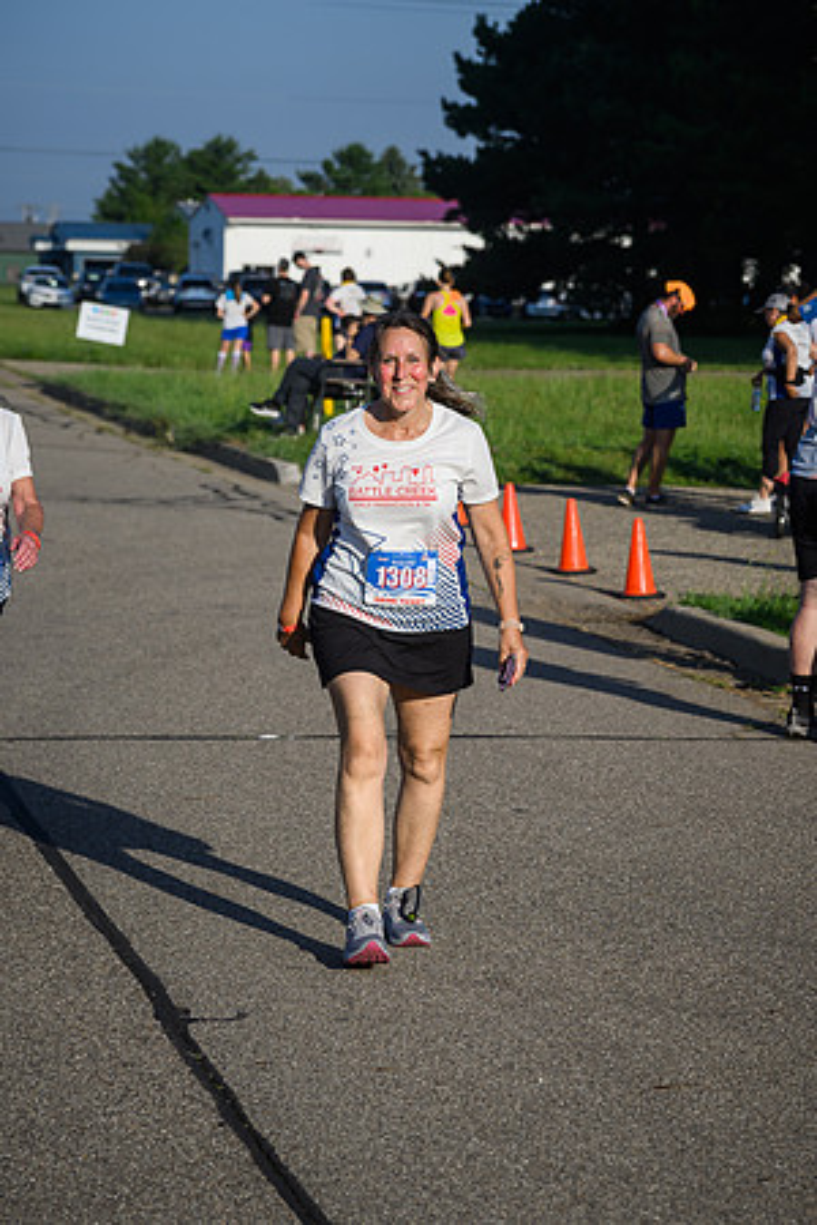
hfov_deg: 12.9
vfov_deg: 19.3
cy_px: 612
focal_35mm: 106
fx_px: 3608
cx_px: 408
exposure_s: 1/1250
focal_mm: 71
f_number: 4
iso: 64
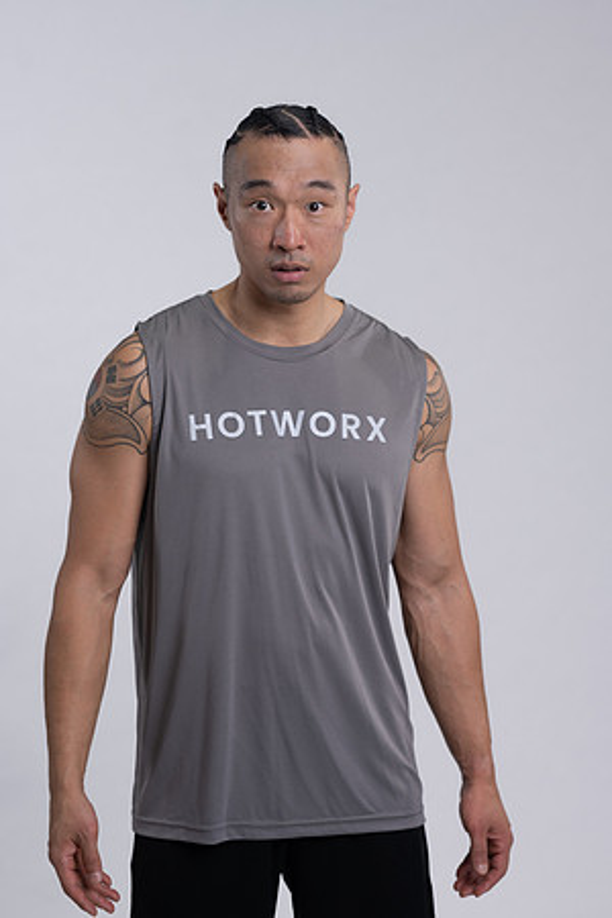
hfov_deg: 16.1
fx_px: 2167
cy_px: 459
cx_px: 306
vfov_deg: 23.9
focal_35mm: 85
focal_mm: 85
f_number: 4
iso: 125
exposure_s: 1/125
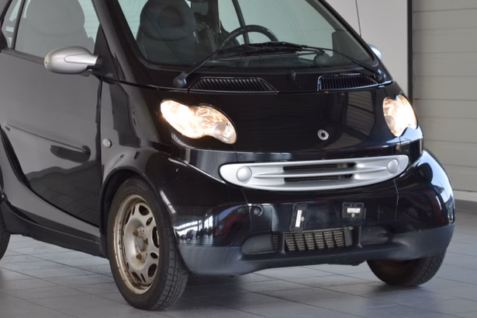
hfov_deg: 16.9
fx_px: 1602
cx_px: 175
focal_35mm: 121
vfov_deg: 11.3
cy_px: 149
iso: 400
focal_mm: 62
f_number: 5.3
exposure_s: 1/100
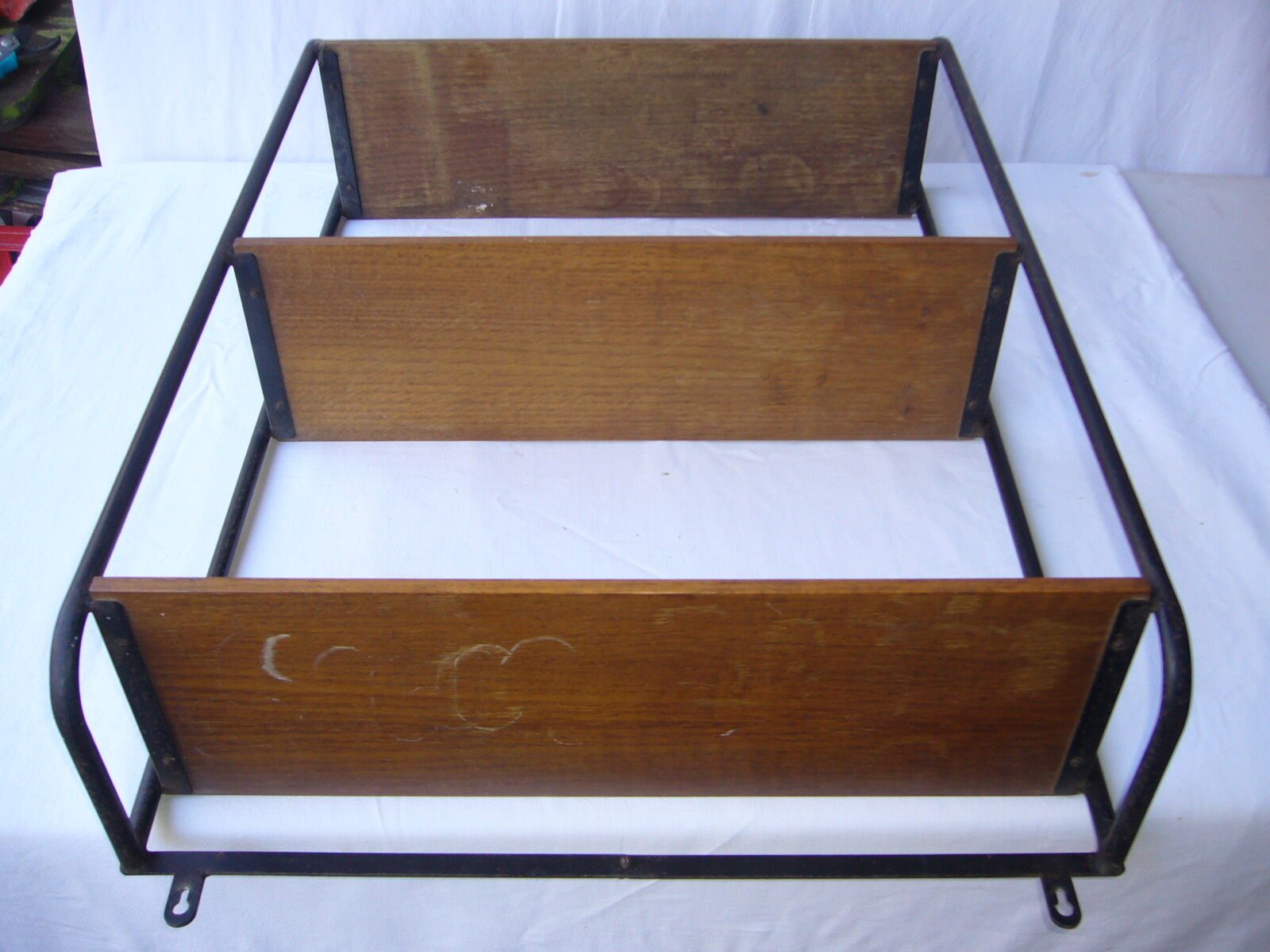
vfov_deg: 40.7
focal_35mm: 35
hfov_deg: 52.6
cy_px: 476
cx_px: 635
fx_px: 1284
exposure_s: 1/60
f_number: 2.8
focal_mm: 5.8
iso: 80
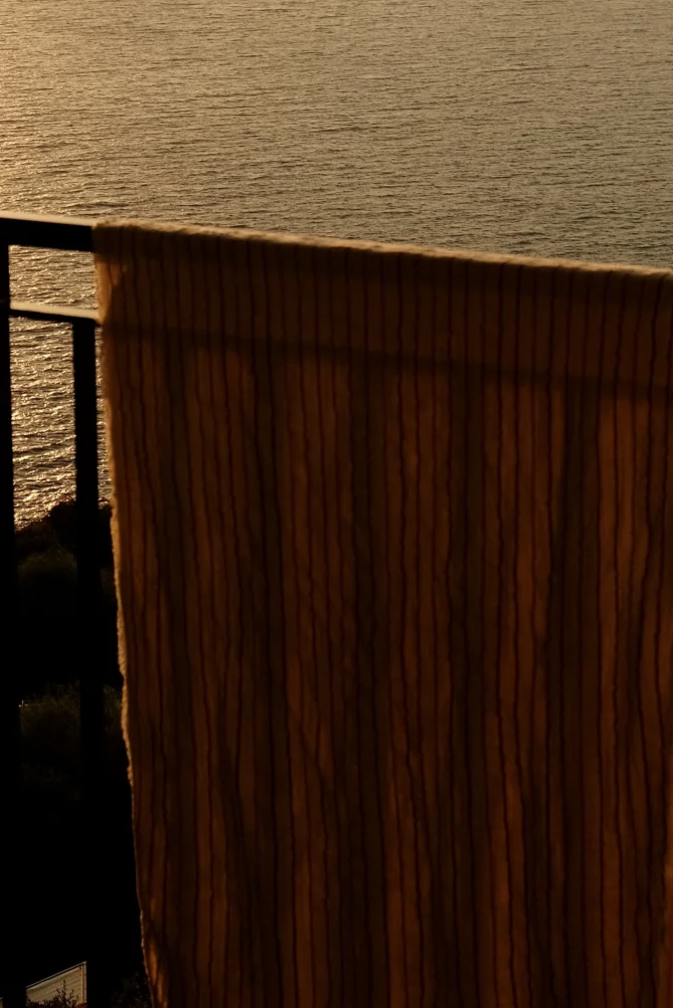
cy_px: -28
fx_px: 2719
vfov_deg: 20.3
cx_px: 323
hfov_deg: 14.1
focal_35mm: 97
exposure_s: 1/800
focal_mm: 25.4
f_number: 5.6
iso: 320
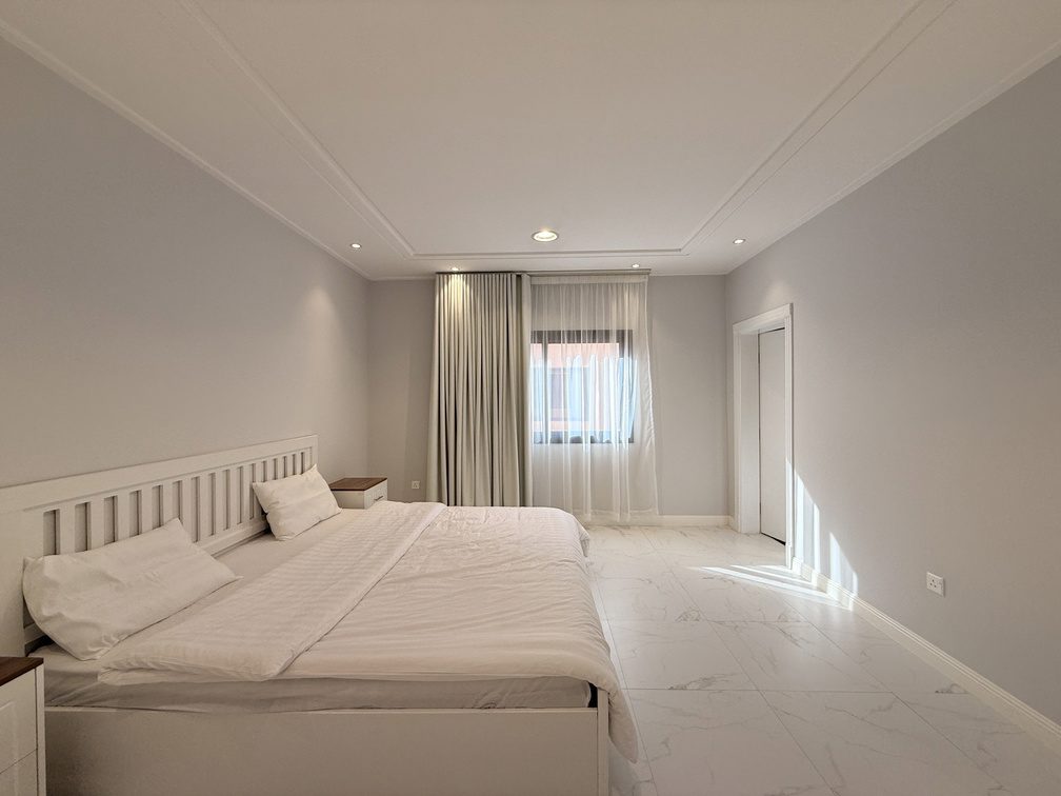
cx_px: 530
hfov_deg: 102.1
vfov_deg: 85.7
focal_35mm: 14
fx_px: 429
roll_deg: +0.2
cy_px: 398
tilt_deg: -0.1
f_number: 2.2
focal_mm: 2.22
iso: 50
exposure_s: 1/188
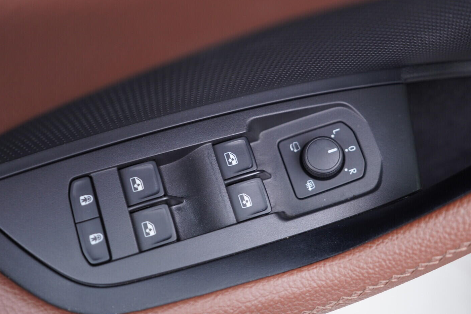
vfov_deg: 35.9
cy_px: 155
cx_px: 235
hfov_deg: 51.9
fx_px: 484
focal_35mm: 37
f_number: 2.8
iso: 400
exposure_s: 1/40
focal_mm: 24
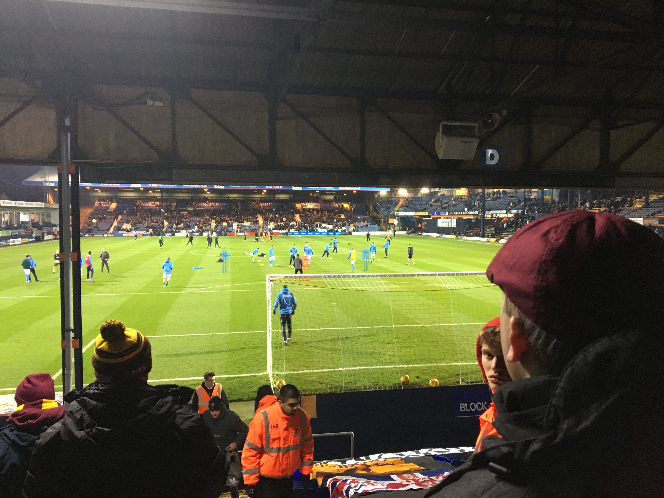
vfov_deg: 48.2
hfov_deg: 61.7
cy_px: 249
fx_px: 556
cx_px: 332
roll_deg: +0.0
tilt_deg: -4.2
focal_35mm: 29
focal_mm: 4.15
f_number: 2.2
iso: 200
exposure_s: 1/25
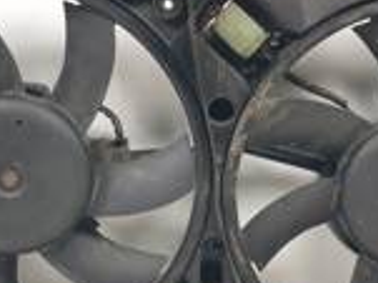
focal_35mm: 69
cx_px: 210
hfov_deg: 28.2
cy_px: 175
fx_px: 753
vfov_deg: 21.2
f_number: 2.4
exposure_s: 1/149
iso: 50
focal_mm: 4.3
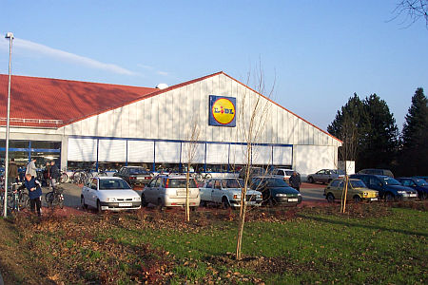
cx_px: 214
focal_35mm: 38
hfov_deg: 50.7
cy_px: 142
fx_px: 452
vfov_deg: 35.1
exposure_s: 1/350
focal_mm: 8
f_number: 4.8
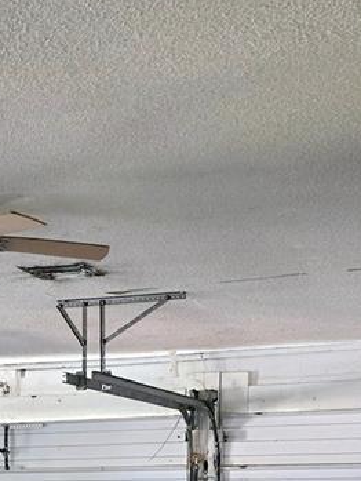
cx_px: 3
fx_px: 1098
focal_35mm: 79
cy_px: 550
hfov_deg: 18.2
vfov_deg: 23.0
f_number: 1.7
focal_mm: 6.3
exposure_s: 1/60.2
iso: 800
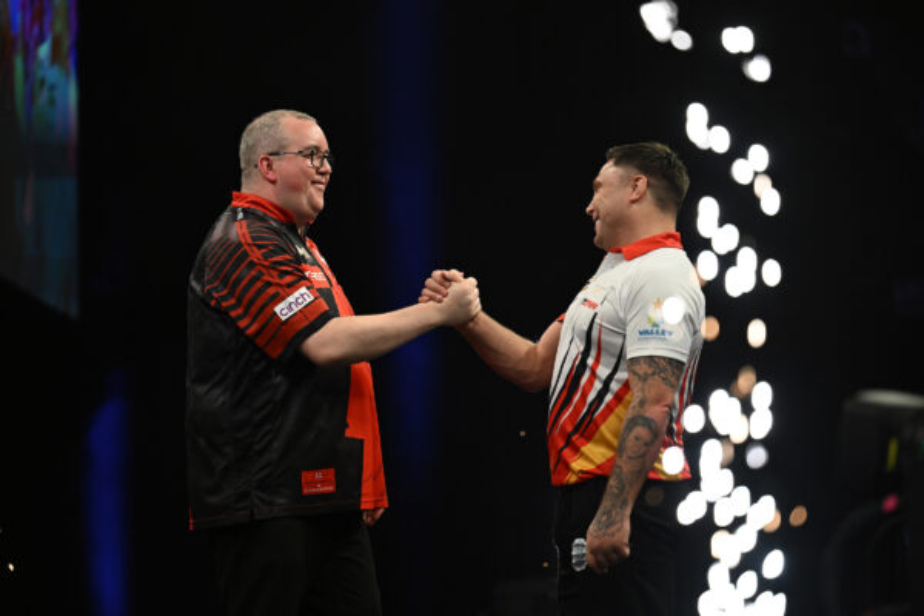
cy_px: 308
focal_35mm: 120
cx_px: 462
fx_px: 3080
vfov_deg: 11.4
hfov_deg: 17.1
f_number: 2.8
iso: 2000
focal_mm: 120
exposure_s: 1/800
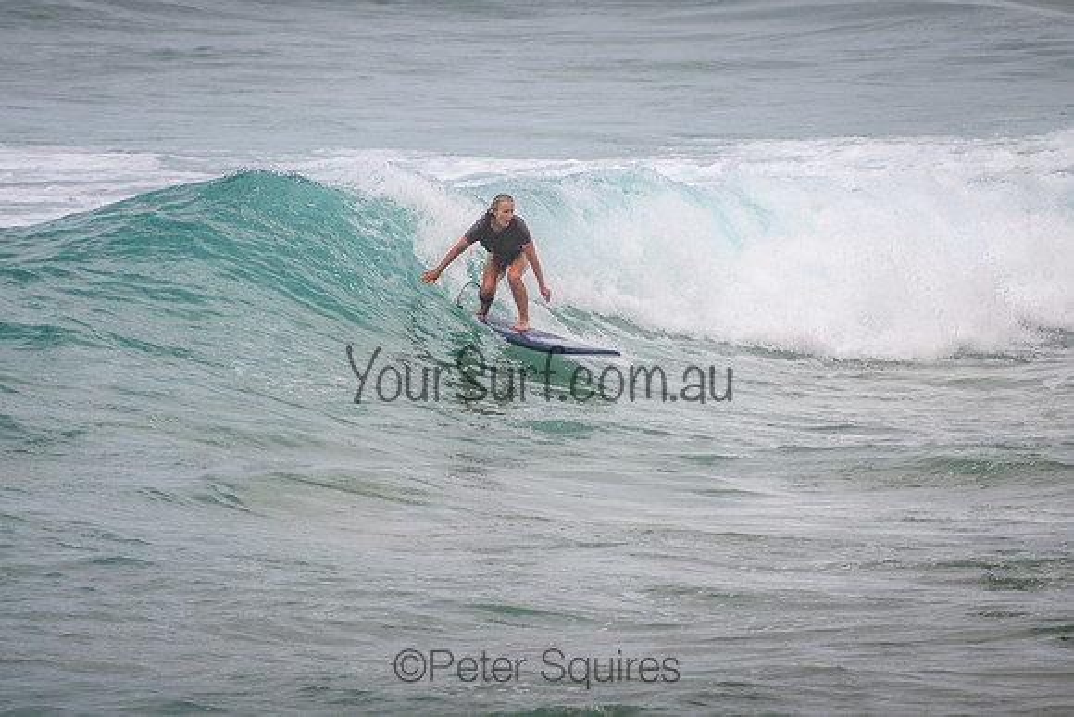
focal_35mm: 549
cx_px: 557
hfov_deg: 3.8
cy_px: 278
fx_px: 16392
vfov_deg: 2.5
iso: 200
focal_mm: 400
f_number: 5.6
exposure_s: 1/2000
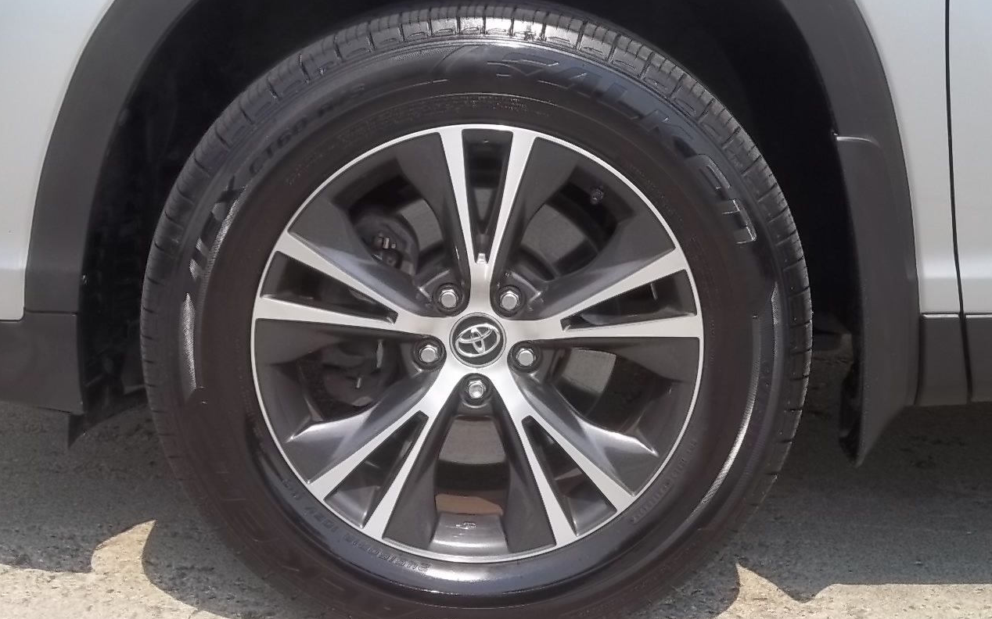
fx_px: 2054
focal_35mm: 76
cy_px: 310
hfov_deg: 27.1
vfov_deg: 17.2
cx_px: 496
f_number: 5.9
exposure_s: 1/200
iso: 64
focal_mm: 12.67
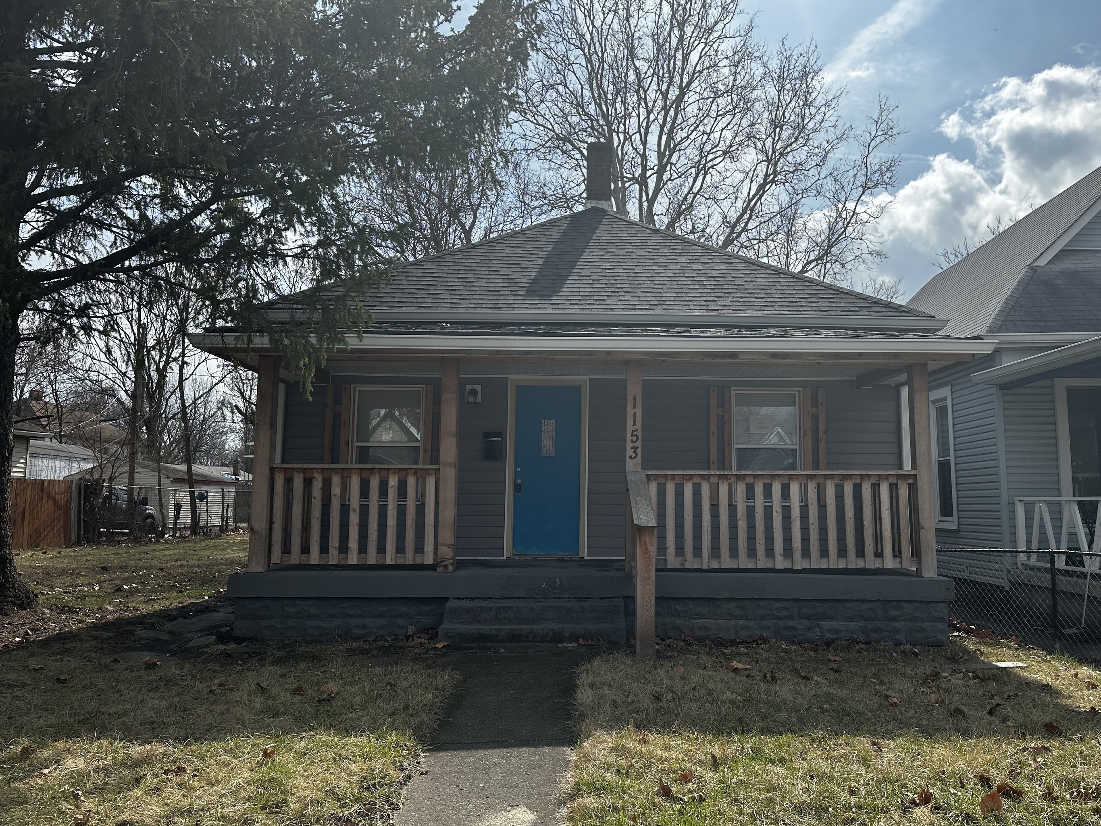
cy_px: 399
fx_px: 859
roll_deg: -0.5
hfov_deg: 65.1
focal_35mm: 27
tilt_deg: +6.6
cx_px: 612
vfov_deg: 51.3
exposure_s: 1/6623
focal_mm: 6.86
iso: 80
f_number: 1.78
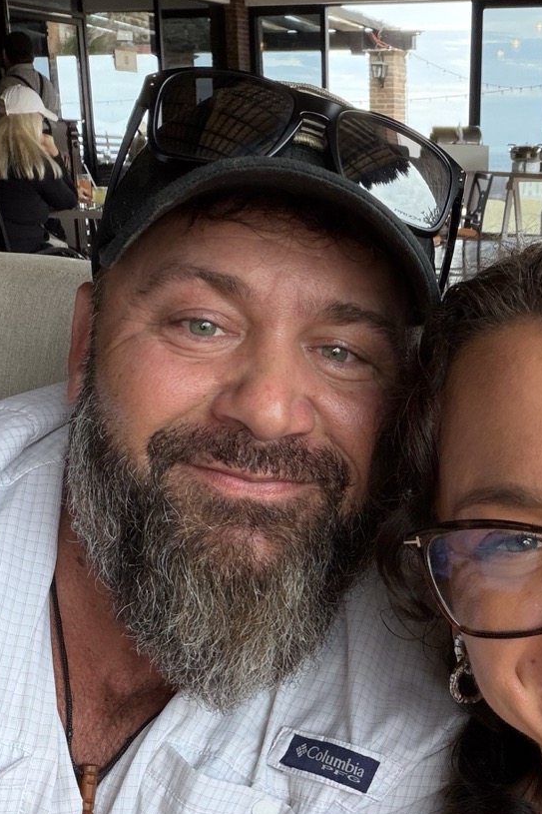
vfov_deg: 39.8
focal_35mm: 49
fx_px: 1107
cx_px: 452
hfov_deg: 26.9
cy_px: 555
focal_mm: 2.71
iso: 100
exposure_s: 1/60
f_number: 1.9
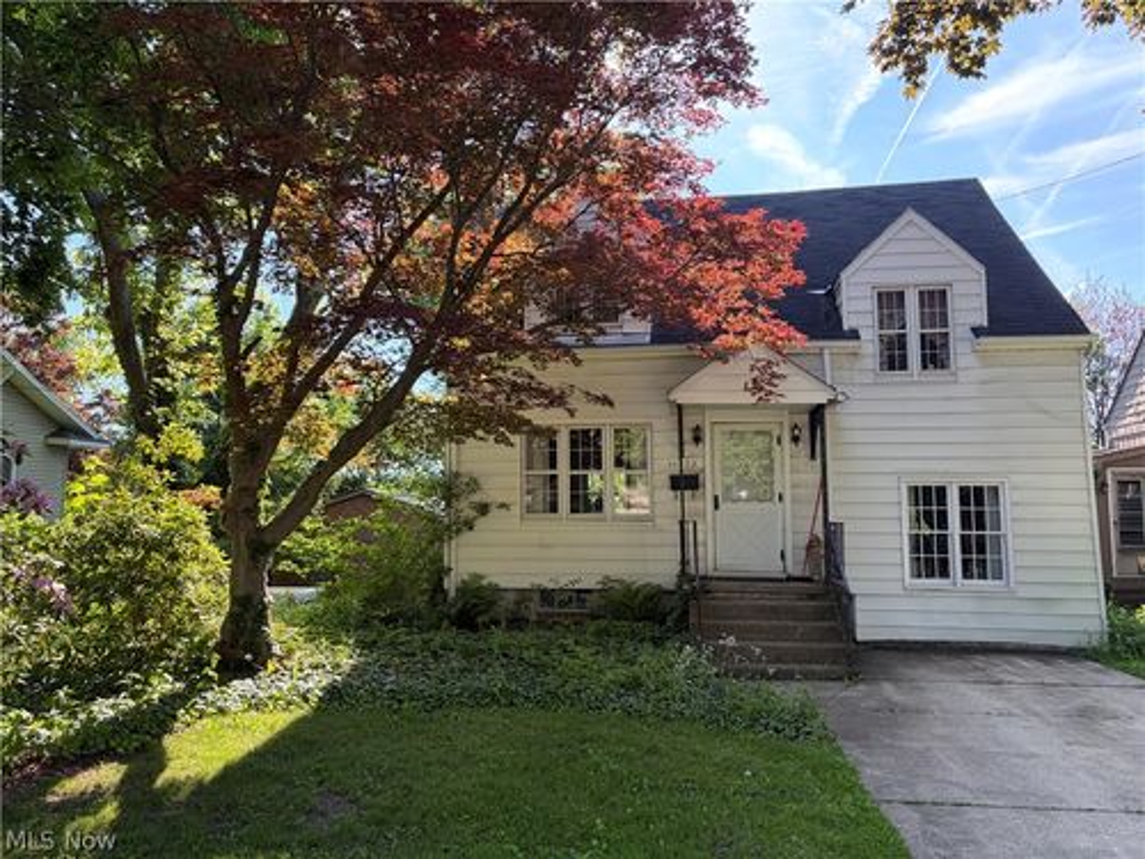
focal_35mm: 26
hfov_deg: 67.3
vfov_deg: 53.1
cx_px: 572
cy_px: 430
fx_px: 860
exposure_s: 1/492
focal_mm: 5.96
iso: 64
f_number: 1.6
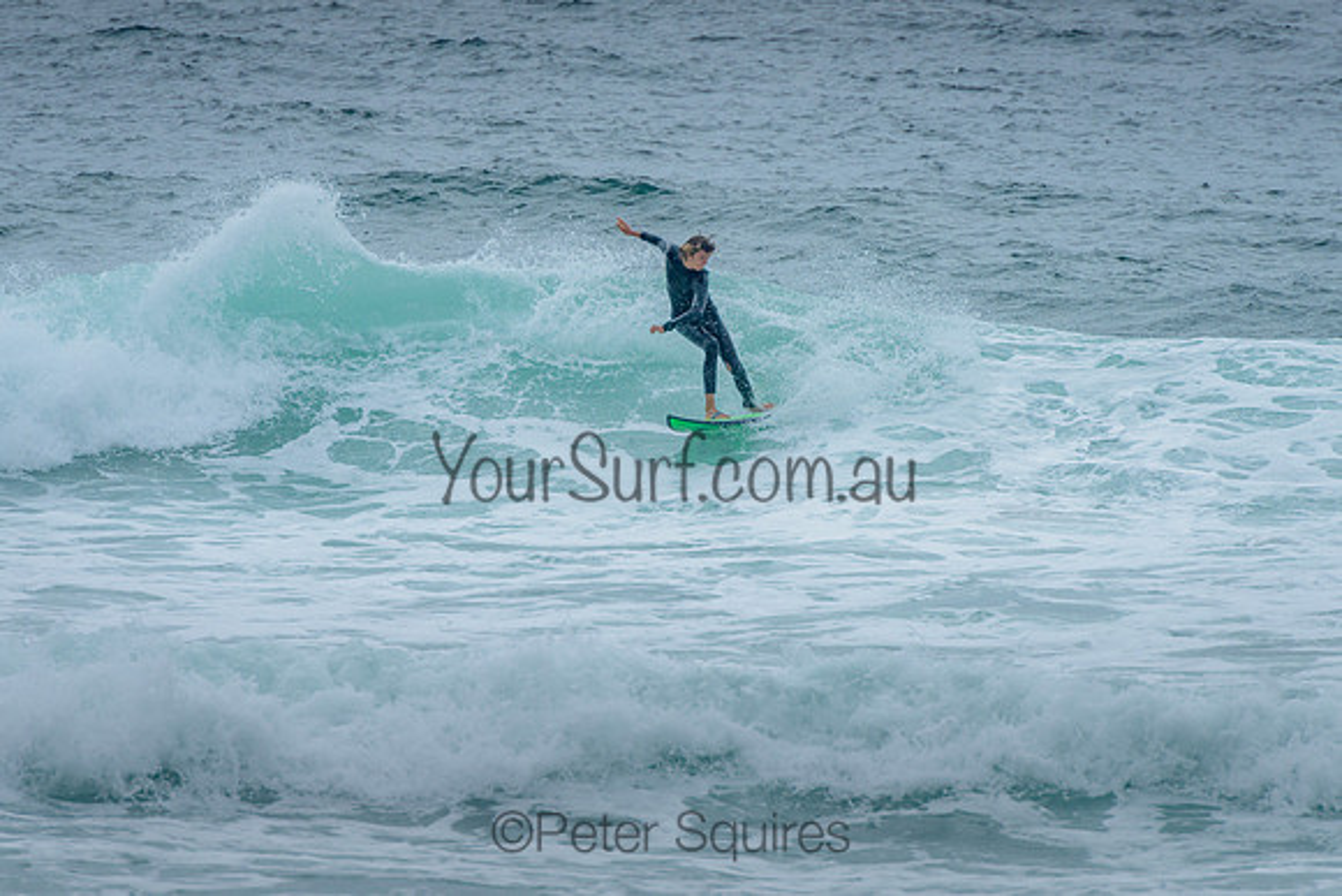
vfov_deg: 2.8
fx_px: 18275
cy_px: 359
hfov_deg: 4.2
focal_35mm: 490
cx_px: 609
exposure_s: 1/1600
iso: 500
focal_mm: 400
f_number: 8
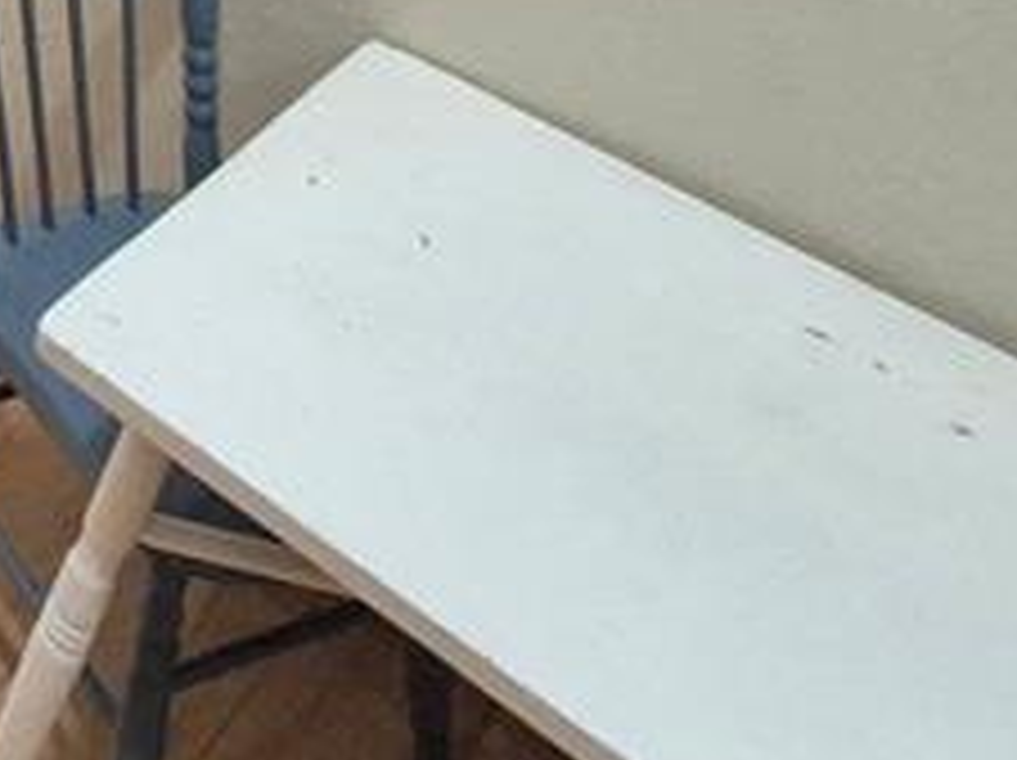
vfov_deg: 18.0
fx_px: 1732
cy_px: -711
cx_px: -706
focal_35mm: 59
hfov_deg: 22.7
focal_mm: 1.74
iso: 640
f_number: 2.2
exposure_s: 1/60
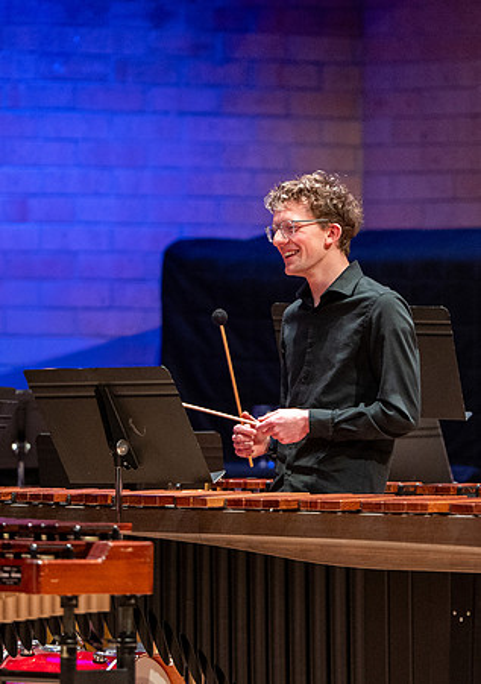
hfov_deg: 3.8
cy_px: 313
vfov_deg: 5.5
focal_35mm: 371
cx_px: 317
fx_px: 7163
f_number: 2.8
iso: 3200
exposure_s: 1/320
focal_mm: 200
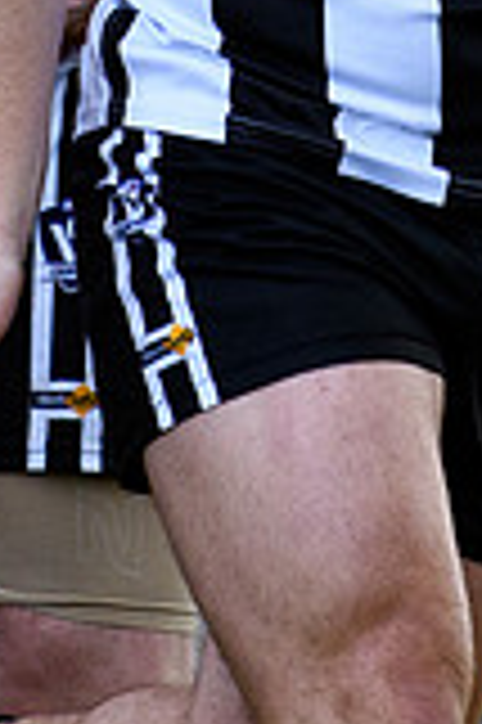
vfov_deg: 1.2
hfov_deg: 0.8
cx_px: 455
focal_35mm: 1722
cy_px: -590
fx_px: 34655
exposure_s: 1/2500
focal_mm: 200
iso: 800
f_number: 2.8
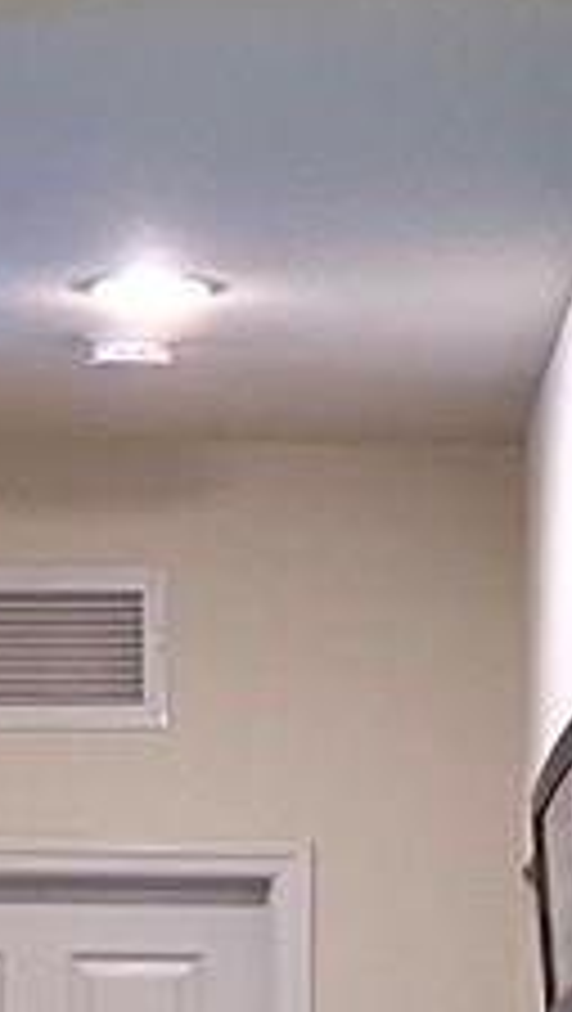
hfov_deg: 6.1
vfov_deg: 10.1
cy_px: 1808
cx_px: 288
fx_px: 5406
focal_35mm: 201
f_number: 1.5
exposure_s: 1/60
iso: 80
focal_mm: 5.7
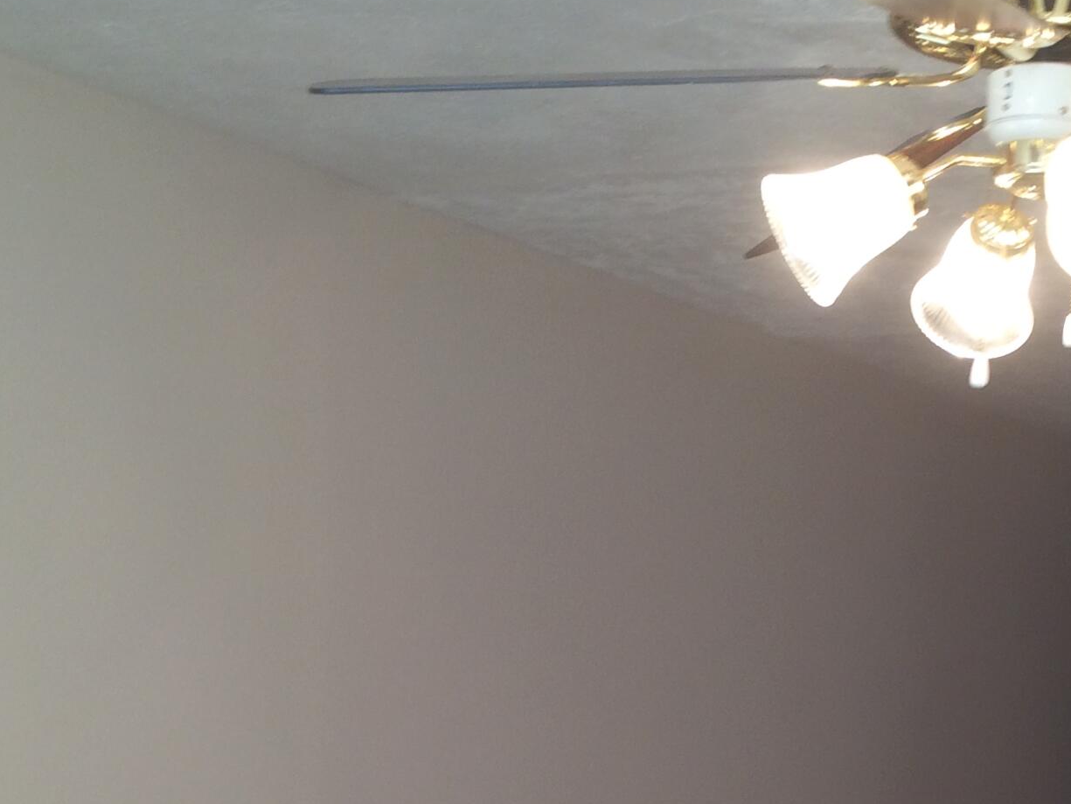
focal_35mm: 71
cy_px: 873
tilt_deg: -4.1
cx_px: 835
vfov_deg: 19.9
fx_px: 2197
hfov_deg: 26.9
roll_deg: -3.1
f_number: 2.2
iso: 40
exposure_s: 1/40
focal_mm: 4.15
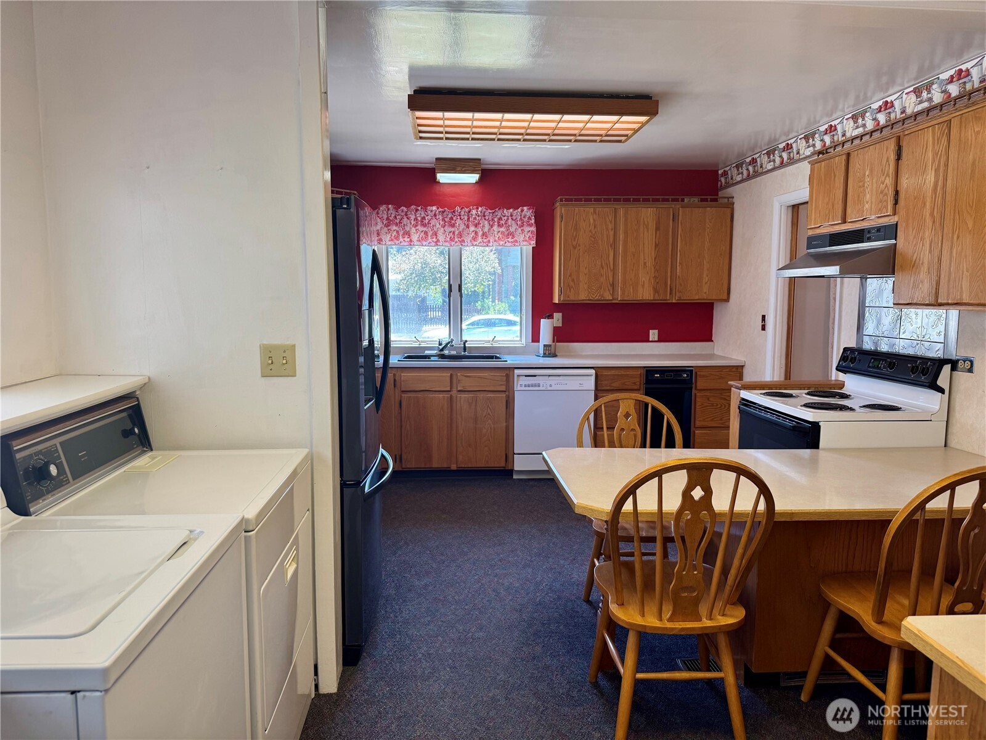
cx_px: 493
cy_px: 370
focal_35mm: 24
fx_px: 684
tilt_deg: -7.3
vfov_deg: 56.8
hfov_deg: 71.6
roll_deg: -0.5
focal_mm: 6.76
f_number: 1.78
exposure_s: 1/120
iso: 125
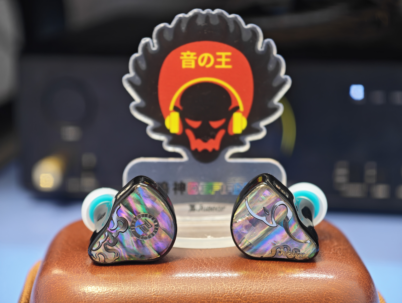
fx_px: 989
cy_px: 152
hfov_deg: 23.0
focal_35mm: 85
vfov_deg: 17.4
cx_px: 201
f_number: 2.6
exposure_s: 1/20
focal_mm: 22.48
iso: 800
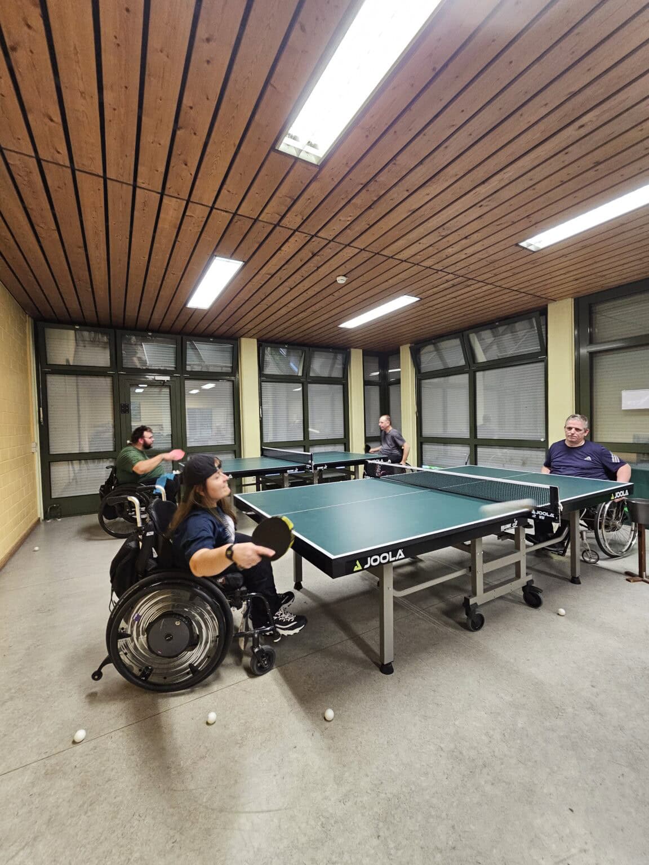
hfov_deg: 89.9
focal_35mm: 13
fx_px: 325
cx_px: 324
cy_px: 432
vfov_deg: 106.2
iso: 320
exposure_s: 1/33
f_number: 2.2
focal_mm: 2.2
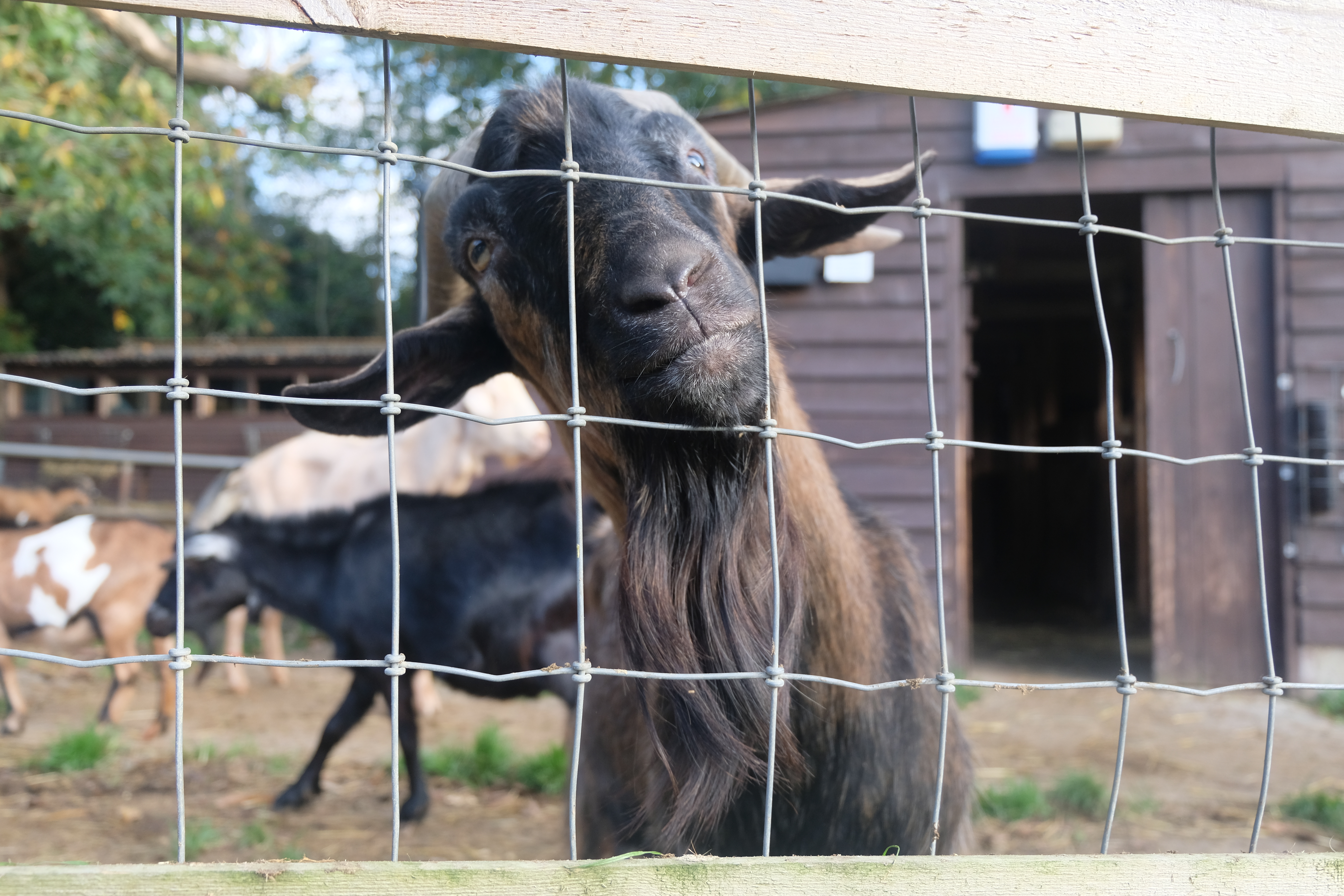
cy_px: 448
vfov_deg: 45.0
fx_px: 1083
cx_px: 672
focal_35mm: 29
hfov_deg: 63.7
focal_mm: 19.2
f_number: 3.8
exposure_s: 1/150
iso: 400
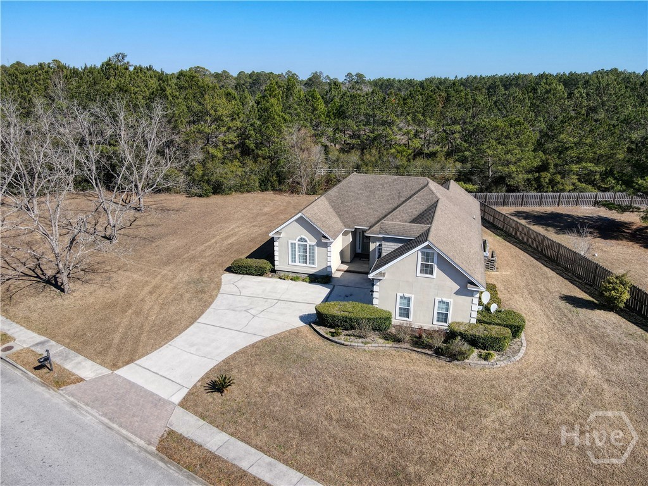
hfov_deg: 71.6
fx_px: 449
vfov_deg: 56.8
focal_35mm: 24
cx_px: 324
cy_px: 243
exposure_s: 1/640
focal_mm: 4.5
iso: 100
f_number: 2.8
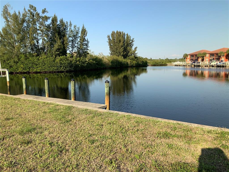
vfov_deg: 48.2
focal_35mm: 29
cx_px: 114
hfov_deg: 61.7
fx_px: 192
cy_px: 86
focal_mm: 3
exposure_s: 1/1490
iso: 16
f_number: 1.8
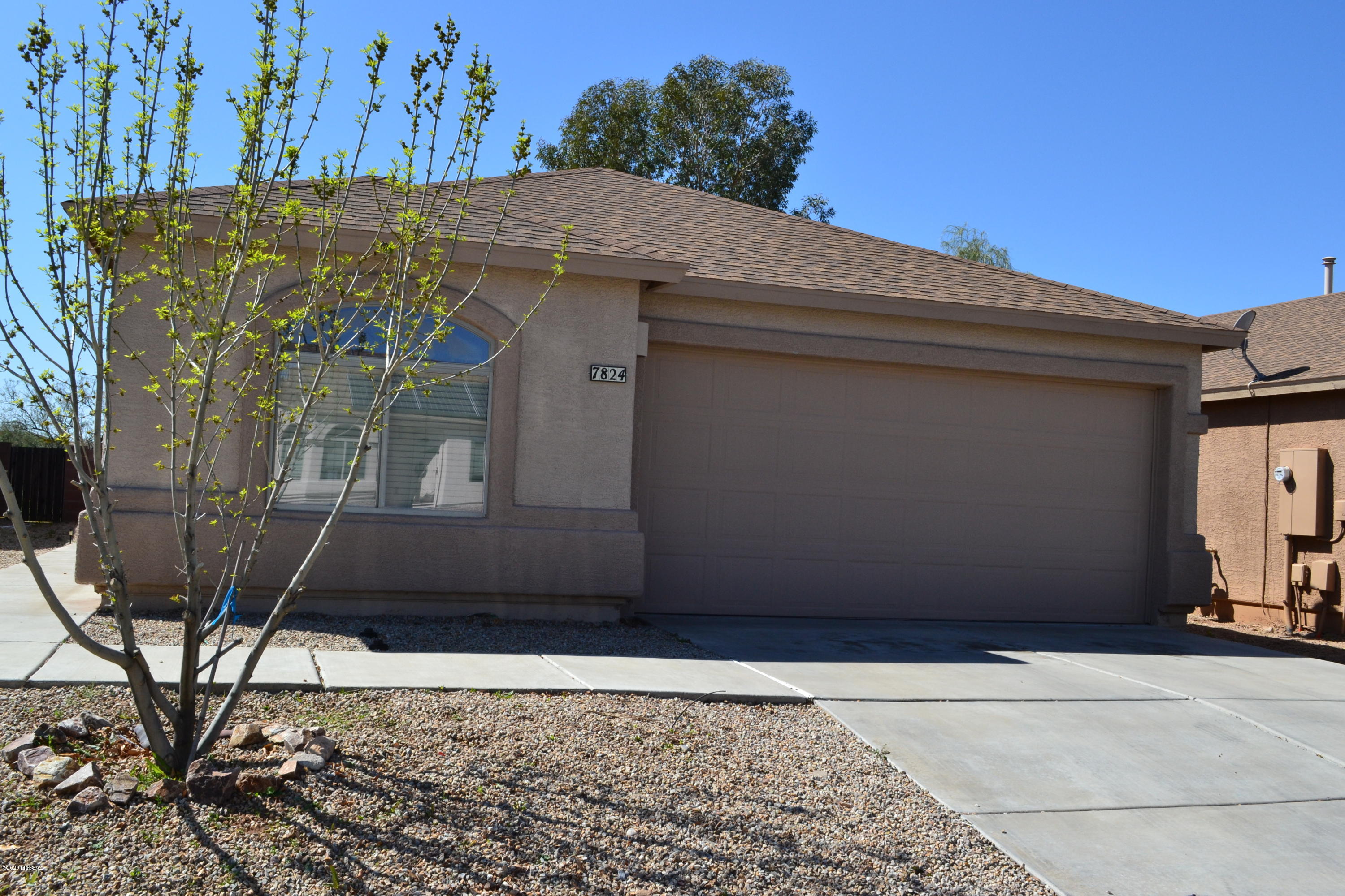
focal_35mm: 33
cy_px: 448
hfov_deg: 57.2
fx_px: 1233
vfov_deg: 40.0
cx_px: 672
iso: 400
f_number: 11
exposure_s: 1/500
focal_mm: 22
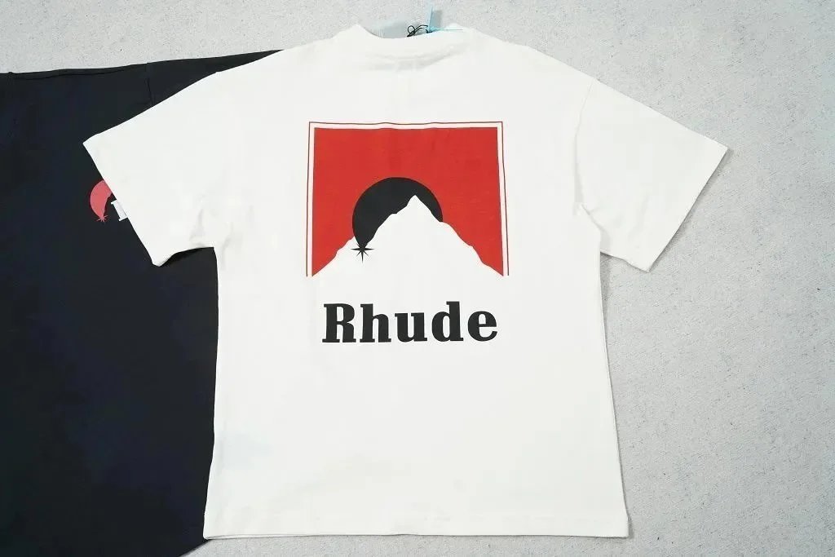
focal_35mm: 35
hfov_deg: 54.4
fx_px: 812
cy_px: 278
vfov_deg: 37.9
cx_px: 418
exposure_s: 1/100
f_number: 10
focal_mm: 35
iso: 1600
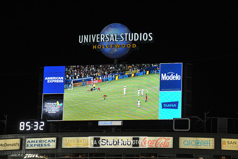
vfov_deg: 7.8
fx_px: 1170
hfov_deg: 11.6
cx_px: 118
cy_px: 80
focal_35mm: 177
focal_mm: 175
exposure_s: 1/250
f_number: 8
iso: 1600
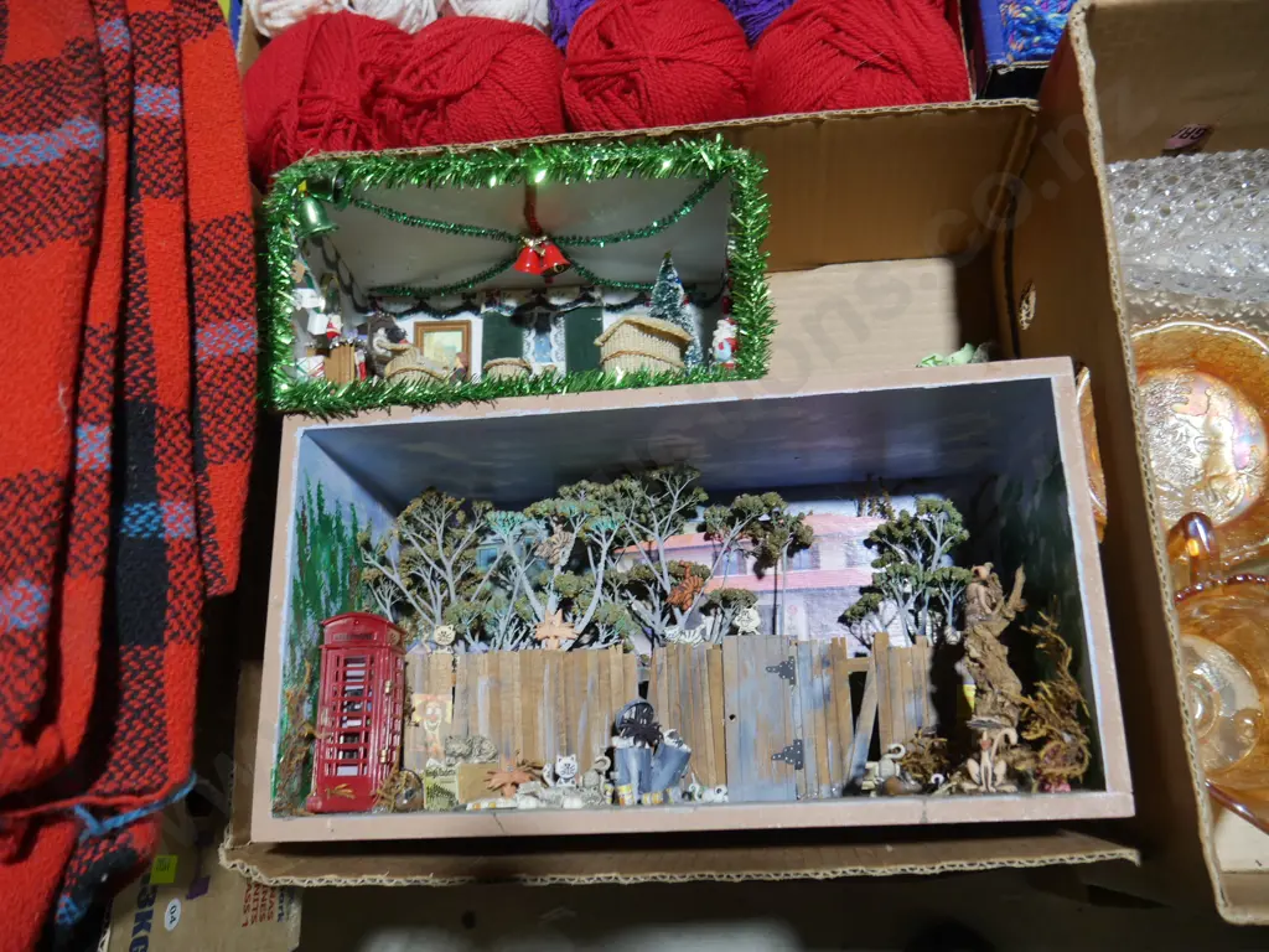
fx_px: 1026
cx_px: 634
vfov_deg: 49.7
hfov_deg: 63.4
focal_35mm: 28
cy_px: 476
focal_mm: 14
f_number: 3.5
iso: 200
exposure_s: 1/80
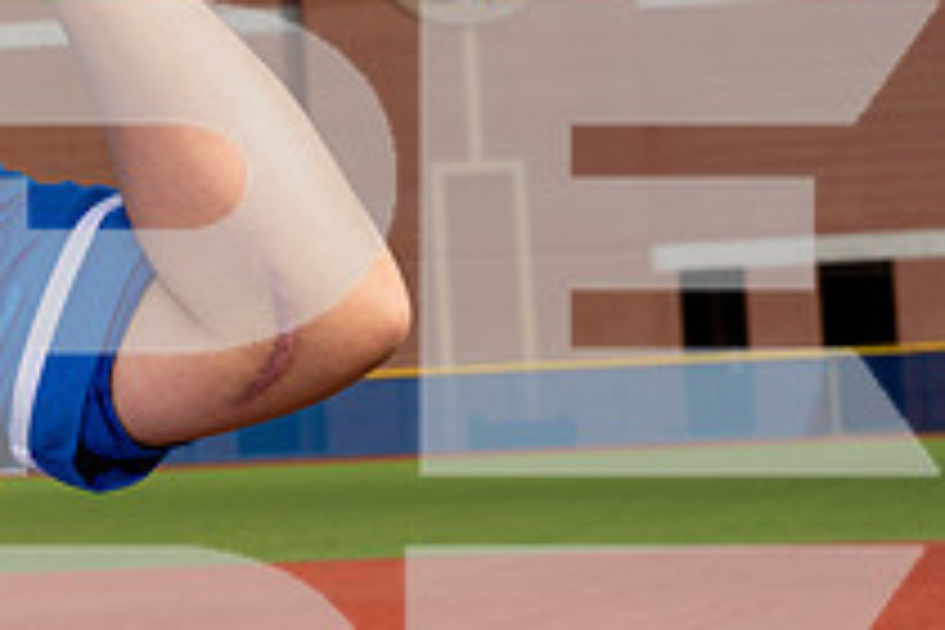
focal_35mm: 116
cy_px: 241
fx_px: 3045
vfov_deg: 11.8
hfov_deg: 16.8
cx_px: -207
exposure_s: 1/250
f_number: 8
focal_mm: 42
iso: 100
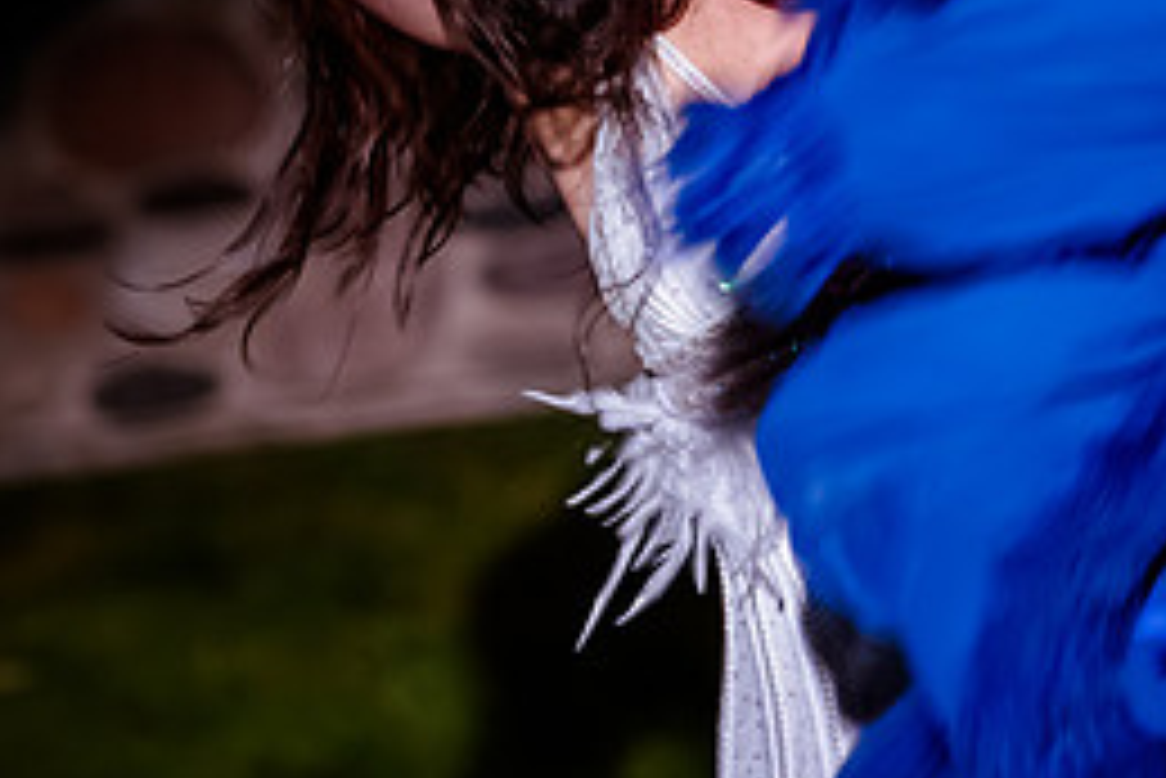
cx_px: 729
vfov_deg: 3.8
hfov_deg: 5.7
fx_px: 11666
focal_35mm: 360
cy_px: 88
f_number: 2.8
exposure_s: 1/400
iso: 1600
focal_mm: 122
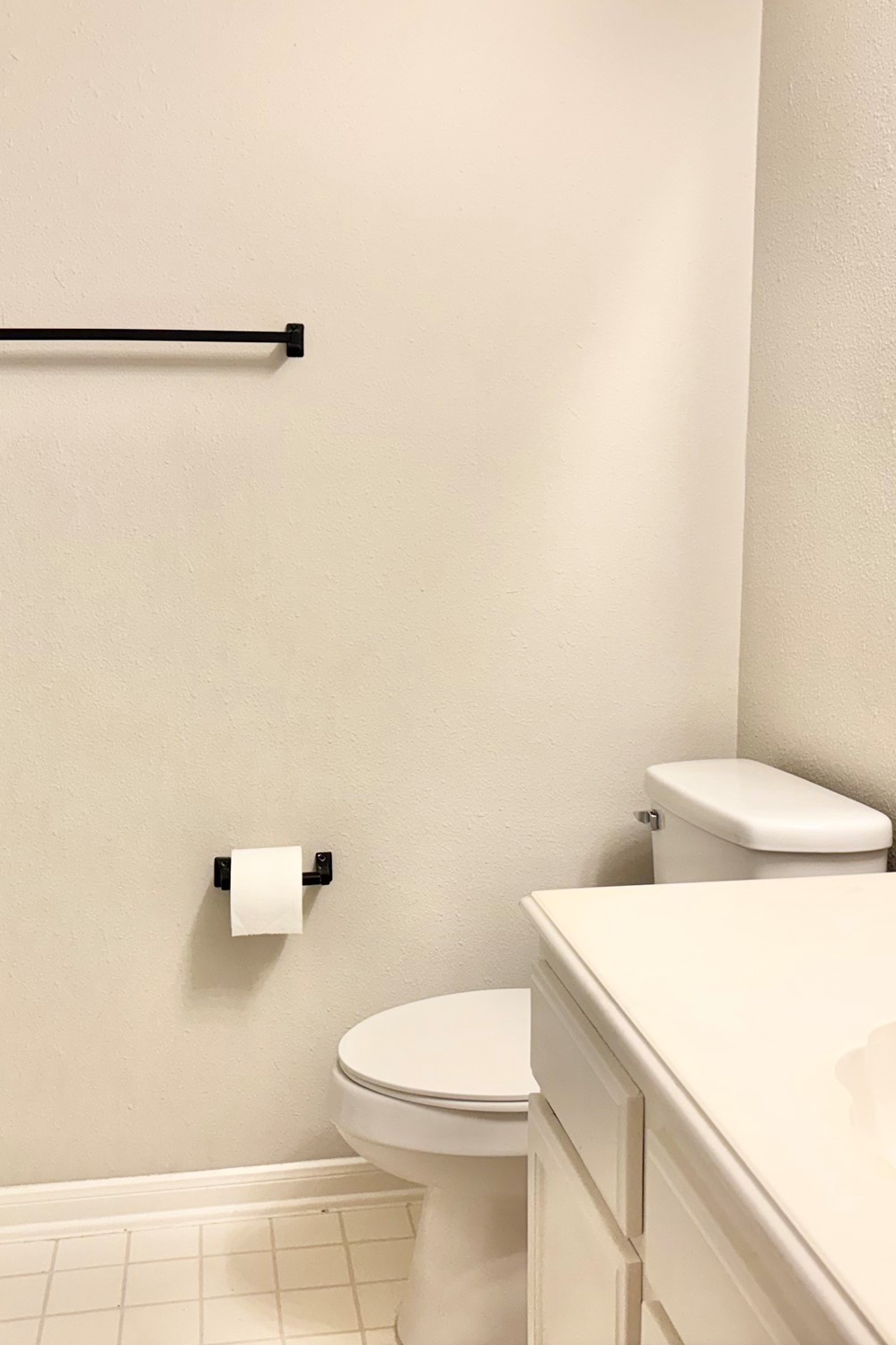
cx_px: 400
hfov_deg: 35.9
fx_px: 1381
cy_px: 659
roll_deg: +0.2
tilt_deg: -8.4
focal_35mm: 37
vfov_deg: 51.9
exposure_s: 1/120
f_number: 1.6
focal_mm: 5.96
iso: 100
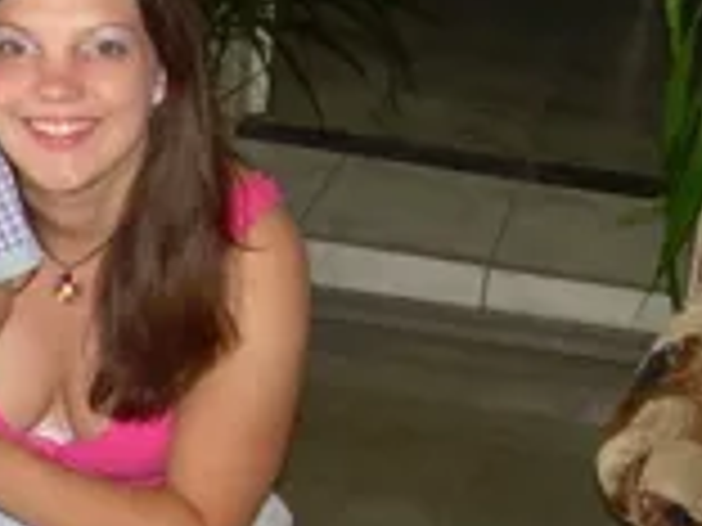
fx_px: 2535
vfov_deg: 11.8
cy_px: 333
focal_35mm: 125
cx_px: -140
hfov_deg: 15.2
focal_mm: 6.3
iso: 100
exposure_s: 1/60
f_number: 2.8
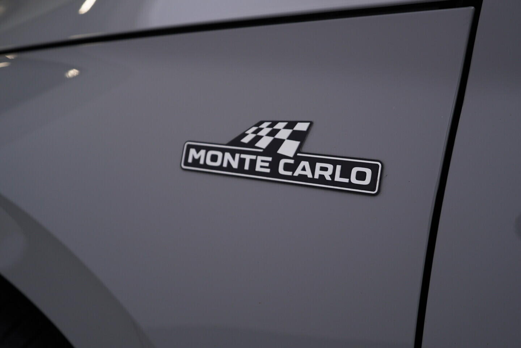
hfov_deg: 53.1
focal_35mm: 36
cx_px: 260
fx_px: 521
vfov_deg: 36.9
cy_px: 174
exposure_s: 1/100
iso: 125
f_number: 4.5
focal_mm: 24
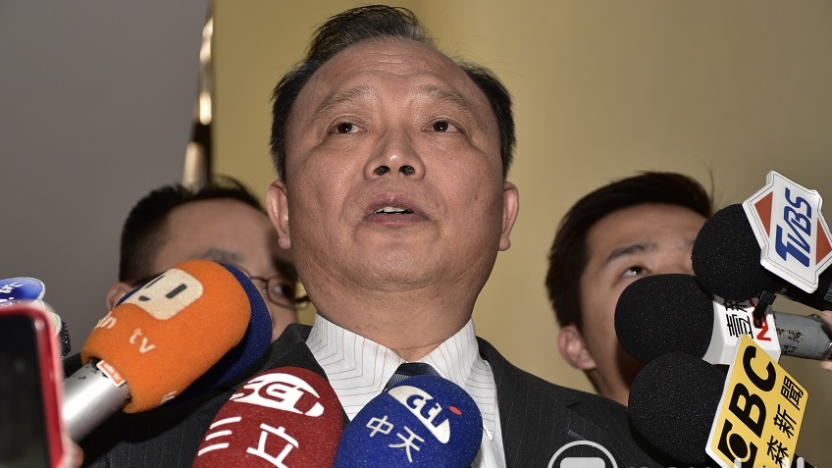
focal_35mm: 82
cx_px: 416
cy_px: 244
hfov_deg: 25.9
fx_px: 1809
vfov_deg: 14.7
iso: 200
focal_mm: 52
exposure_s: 1/60
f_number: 4.8
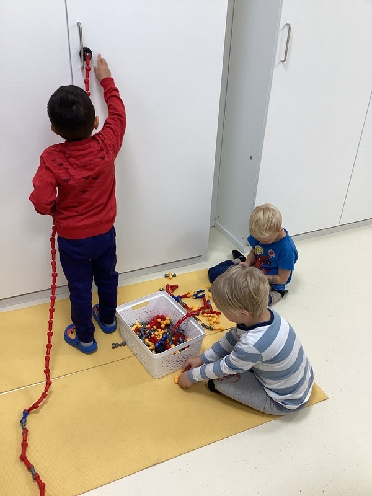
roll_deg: -3.6
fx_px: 444
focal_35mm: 31
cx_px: 186
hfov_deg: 45.4
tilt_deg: -31.7
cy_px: 248
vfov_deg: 58.4
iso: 50
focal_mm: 3.3
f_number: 2.4
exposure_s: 1/50
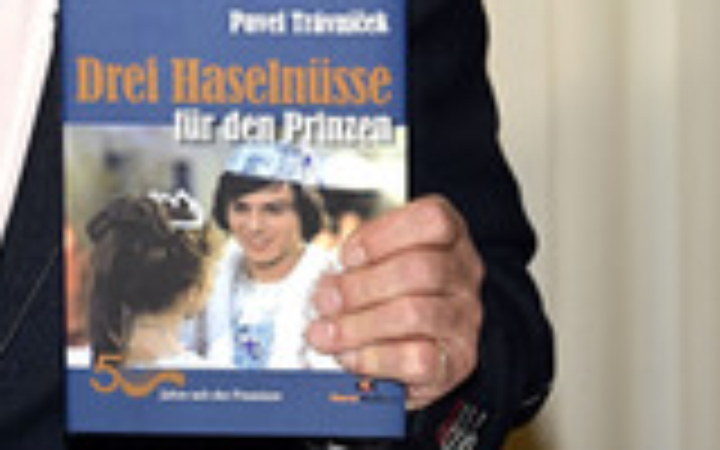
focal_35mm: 187
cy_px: -140
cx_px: -47
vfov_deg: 6.9
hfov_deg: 11.1
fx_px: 3669
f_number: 5
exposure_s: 1/160
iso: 1000
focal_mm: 65
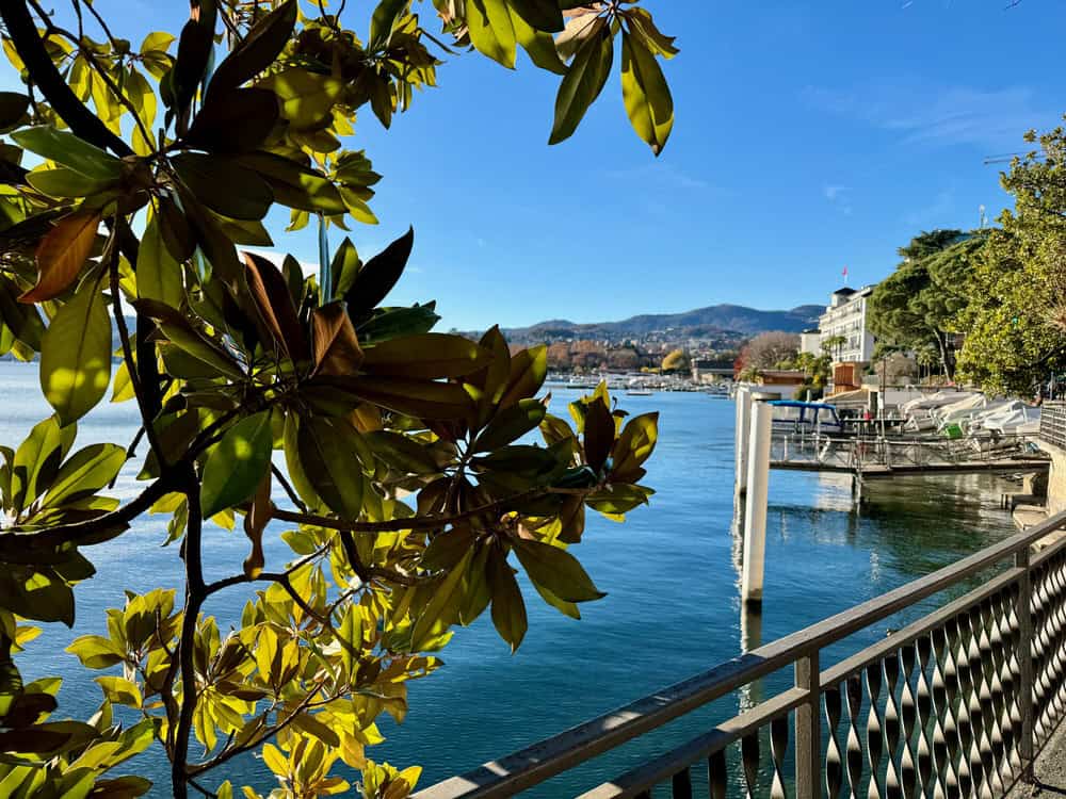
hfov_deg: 71.6
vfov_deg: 56.8
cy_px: 400
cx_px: 533
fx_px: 739
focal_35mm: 24
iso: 80
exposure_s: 1/2710
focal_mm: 6.9
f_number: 1.8
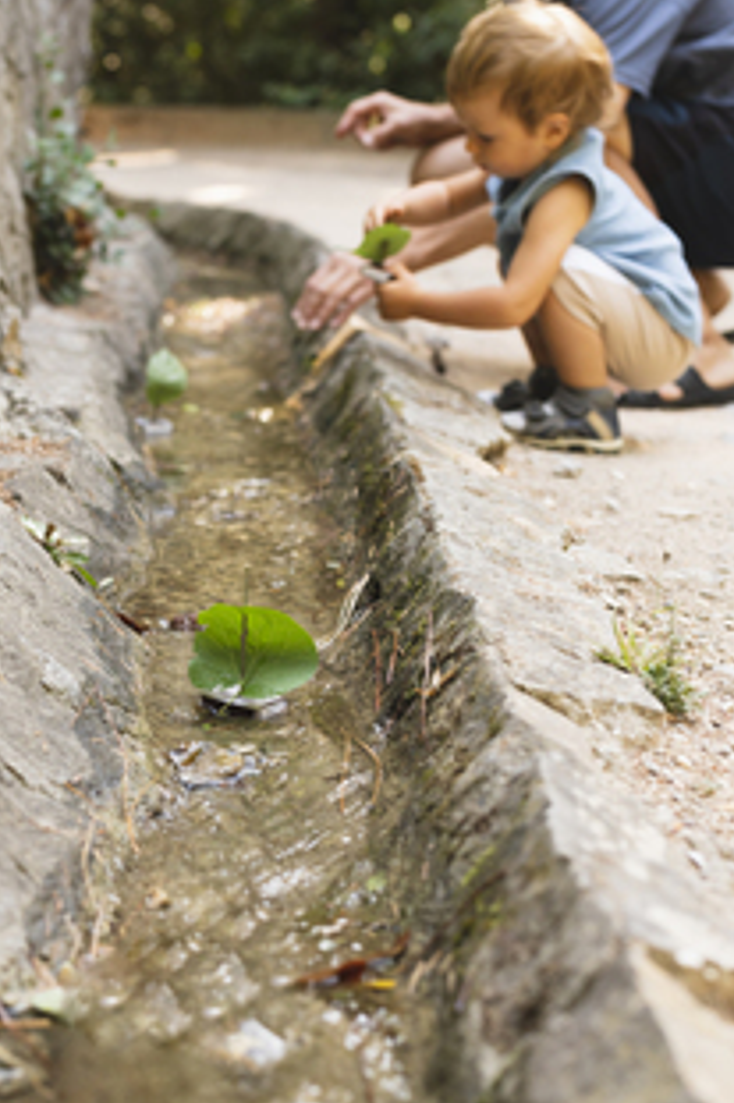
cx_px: 246
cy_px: 663
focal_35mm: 74
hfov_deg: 18.4
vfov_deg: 27.3
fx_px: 2266
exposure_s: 1/250
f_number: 1.8
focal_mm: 50
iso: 400
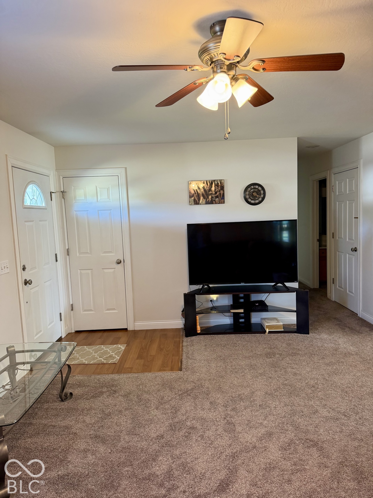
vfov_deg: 71.6
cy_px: 249
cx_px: 186
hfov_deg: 56.8
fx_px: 345
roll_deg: +2.6
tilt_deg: -4.2
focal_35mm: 24
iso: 200
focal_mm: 6.76
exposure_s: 1/60
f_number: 1.78
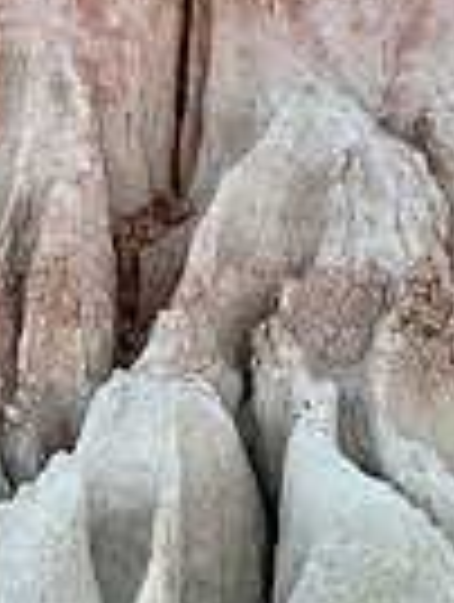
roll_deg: -1.5
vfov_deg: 7.6
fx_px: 4497
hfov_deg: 5.8
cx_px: 189
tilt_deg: +2.5
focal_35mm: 258
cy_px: 765
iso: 32
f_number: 2.8
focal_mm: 9
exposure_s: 1/99
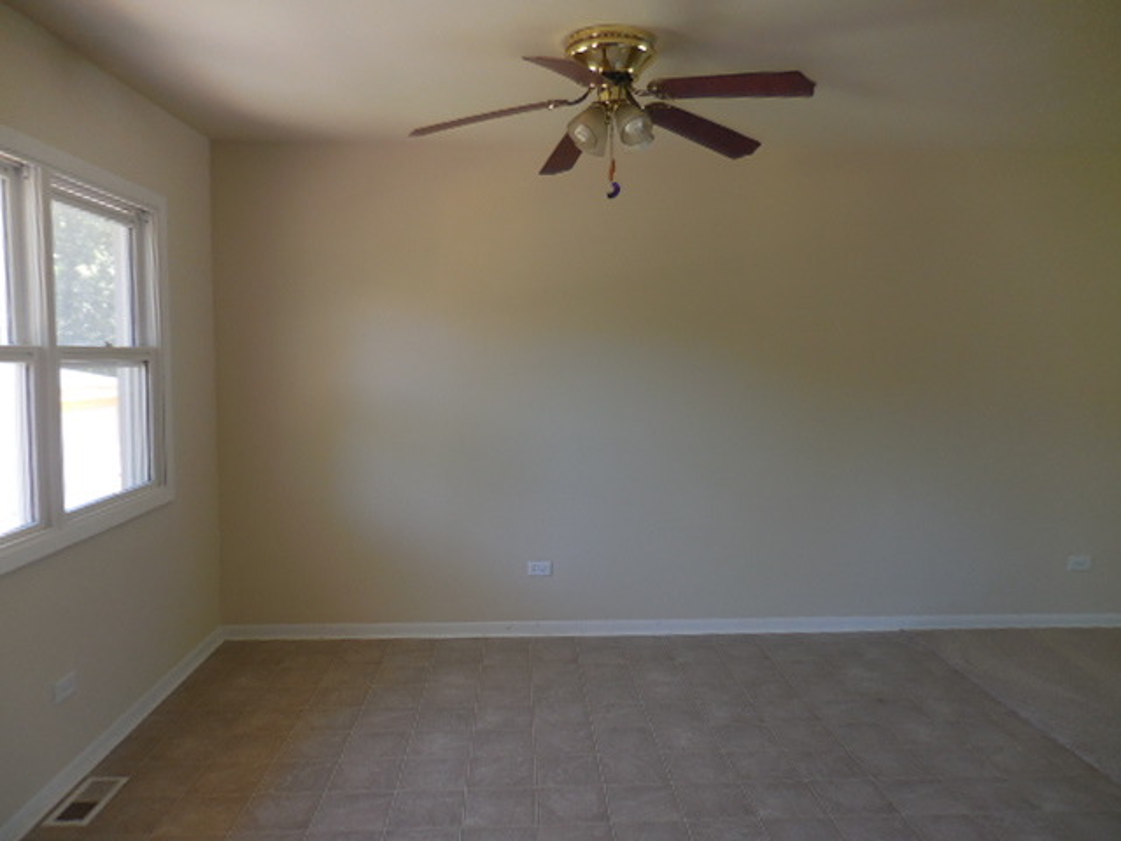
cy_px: 420
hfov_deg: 69.4
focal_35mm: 25
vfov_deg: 54.9
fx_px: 810
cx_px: 560
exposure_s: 1/30
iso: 125
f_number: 3.3
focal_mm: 4.5
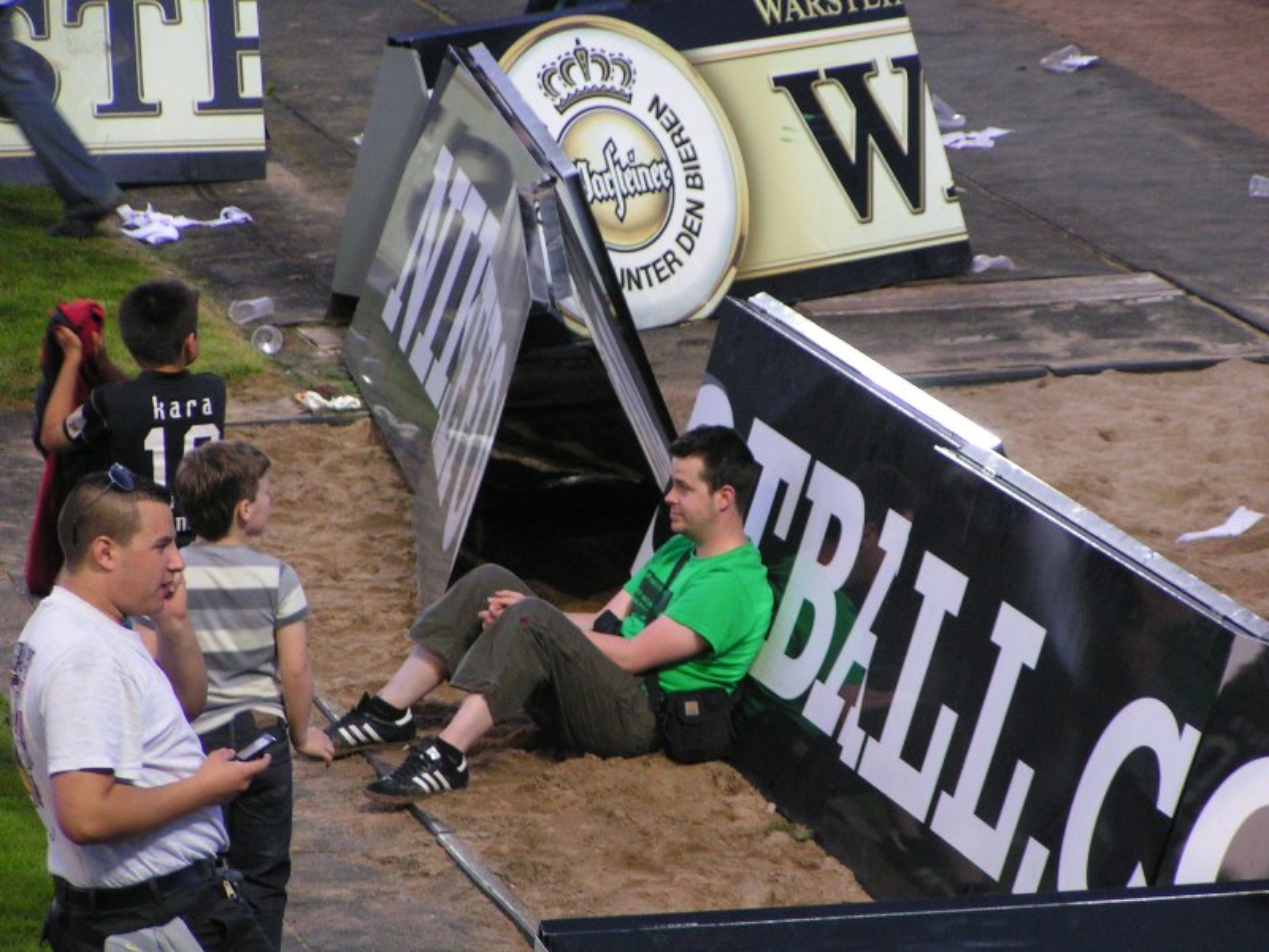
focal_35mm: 236
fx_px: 8652
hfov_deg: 8.4
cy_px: 476
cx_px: 634
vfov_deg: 6.3
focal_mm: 36.1
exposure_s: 1/50
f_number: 3.5
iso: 200
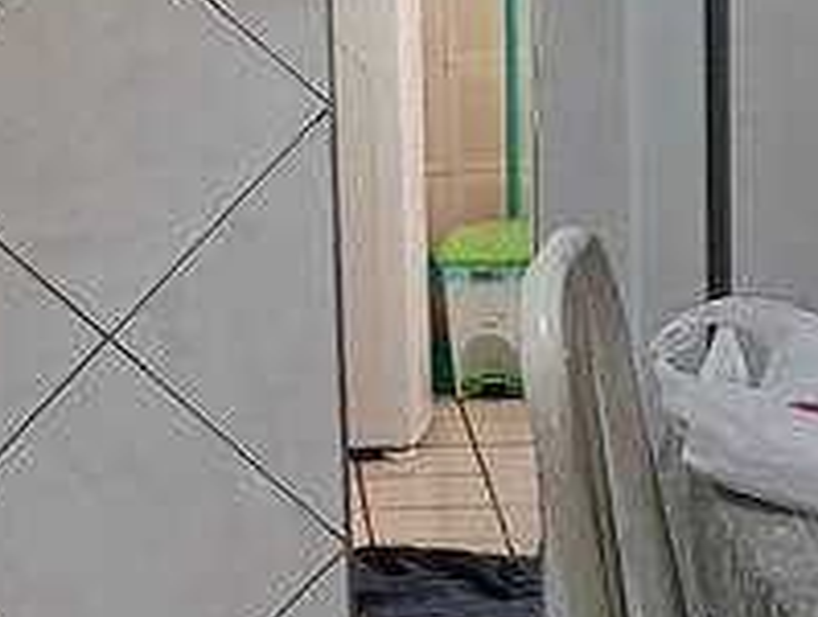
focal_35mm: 130
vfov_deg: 11.4
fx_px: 3078
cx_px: -370
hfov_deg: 14.3
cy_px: 259
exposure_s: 1/60
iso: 1250
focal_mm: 5.24
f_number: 1.7
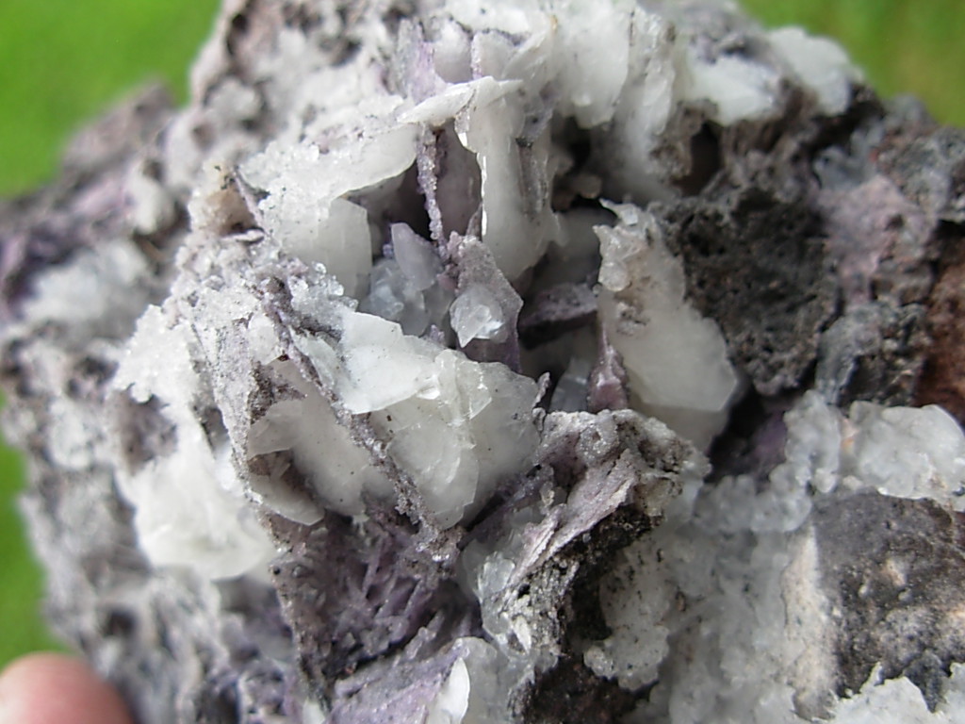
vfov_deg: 37.7
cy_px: 362
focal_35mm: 38
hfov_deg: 49.0
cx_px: 482
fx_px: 1059
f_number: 2.9
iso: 50
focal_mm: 6.3
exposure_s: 1/117
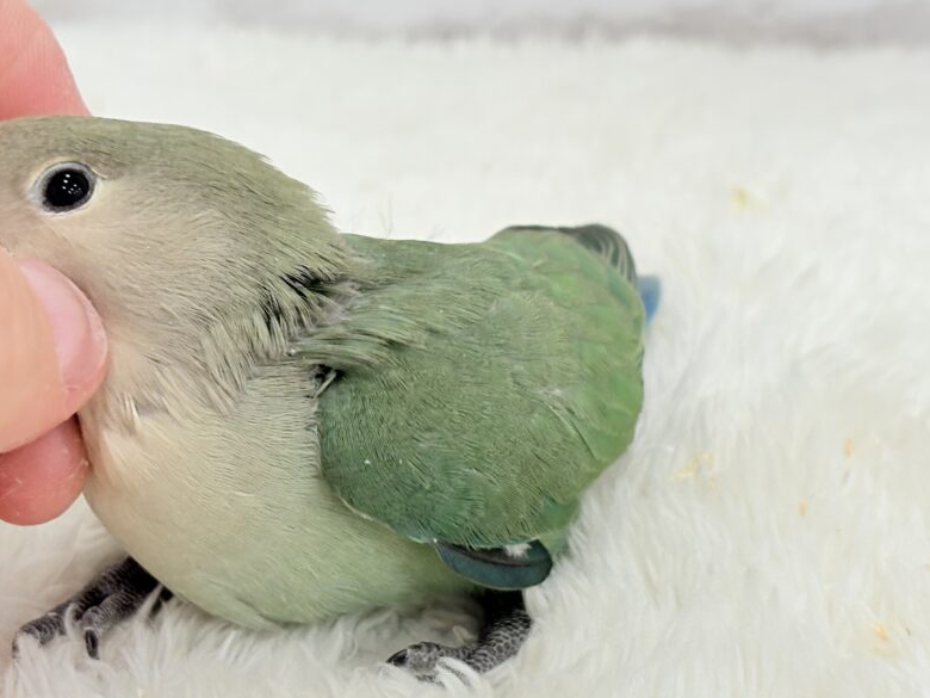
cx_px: 464
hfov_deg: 24.4
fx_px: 2149
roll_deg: +0.4
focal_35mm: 80
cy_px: 384
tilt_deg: -24.4
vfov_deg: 18.4
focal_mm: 5.96
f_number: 1.6
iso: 64
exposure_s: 1/100
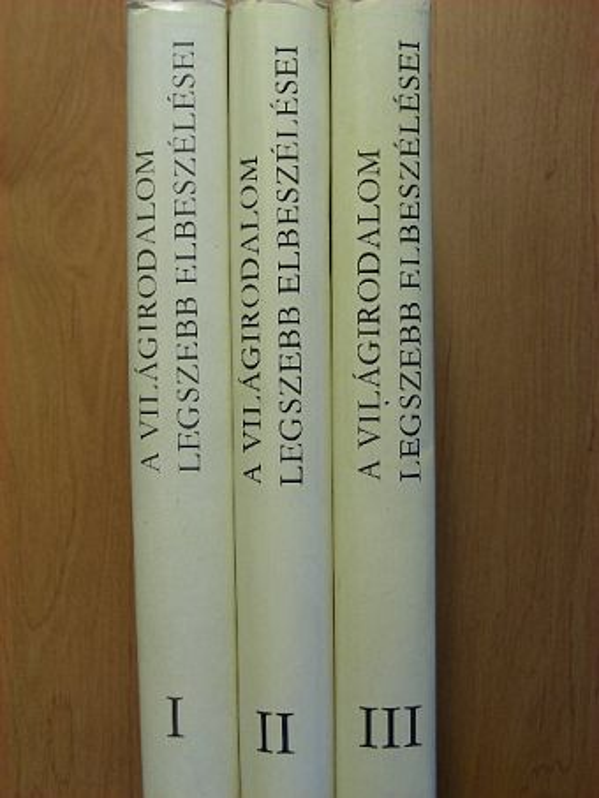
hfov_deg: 27.5
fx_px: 1222
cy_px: 399
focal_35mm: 53
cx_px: 300
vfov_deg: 36.2
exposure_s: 1/29.8
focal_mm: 8.8
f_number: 3.5
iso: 50
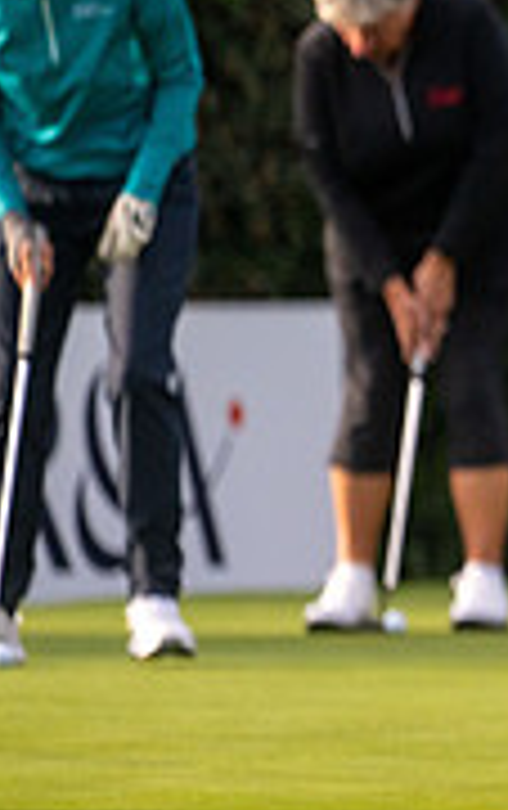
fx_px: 21728
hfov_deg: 1.3
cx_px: 1178
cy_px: 407
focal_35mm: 984
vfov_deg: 2.1
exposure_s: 1/2500
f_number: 4
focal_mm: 300
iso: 640
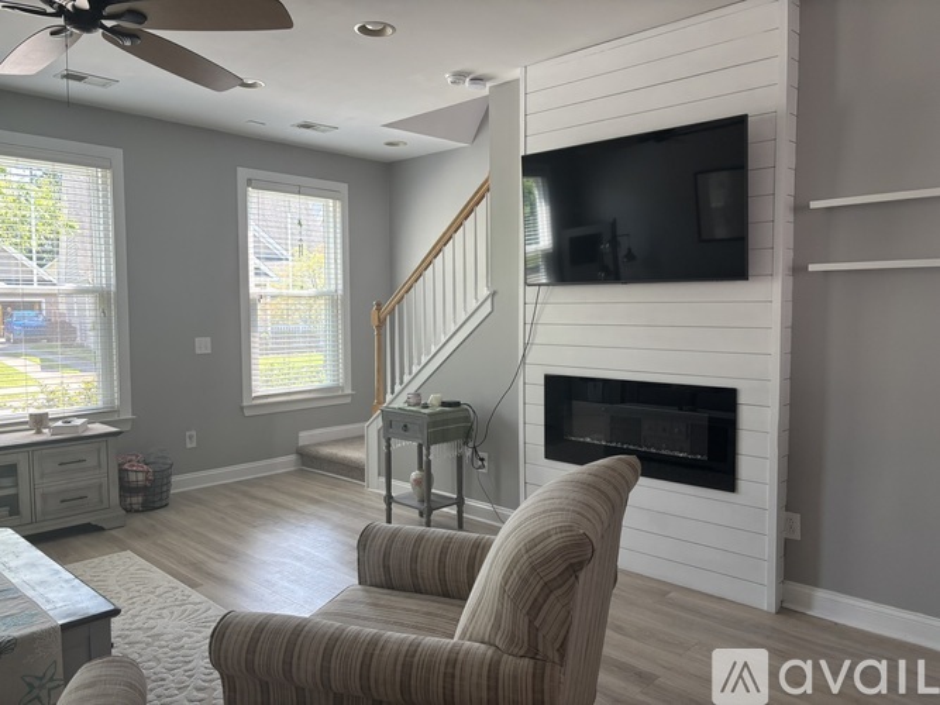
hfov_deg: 67.3
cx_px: 470
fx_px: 706
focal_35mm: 26
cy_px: 352
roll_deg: +0.7
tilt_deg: -3.5
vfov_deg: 53.0
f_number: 1.6
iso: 125
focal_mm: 5.96
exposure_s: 1/120
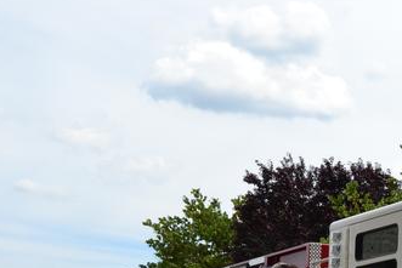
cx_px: 519
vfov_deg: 13.0
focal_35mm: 102
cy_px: 347
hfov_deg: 18.6
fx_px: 1139
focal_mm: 22
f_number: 9
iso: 100
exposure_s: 1/200
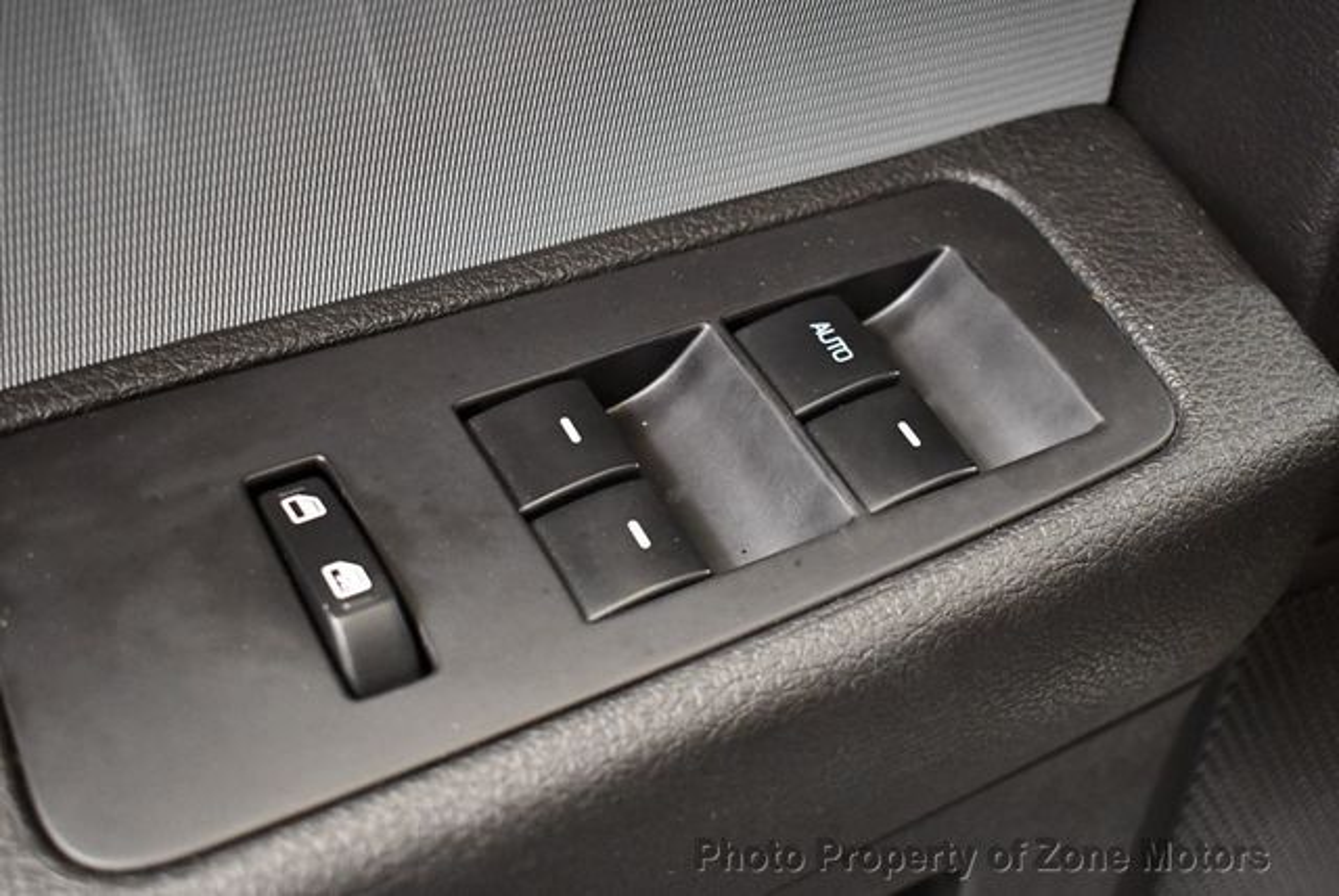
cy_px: 448
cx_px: 670
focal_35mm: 52
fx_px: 1936
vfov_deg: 26.0
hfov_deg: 38.2
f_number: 4
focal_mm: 26
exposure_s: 1/60
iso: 4000
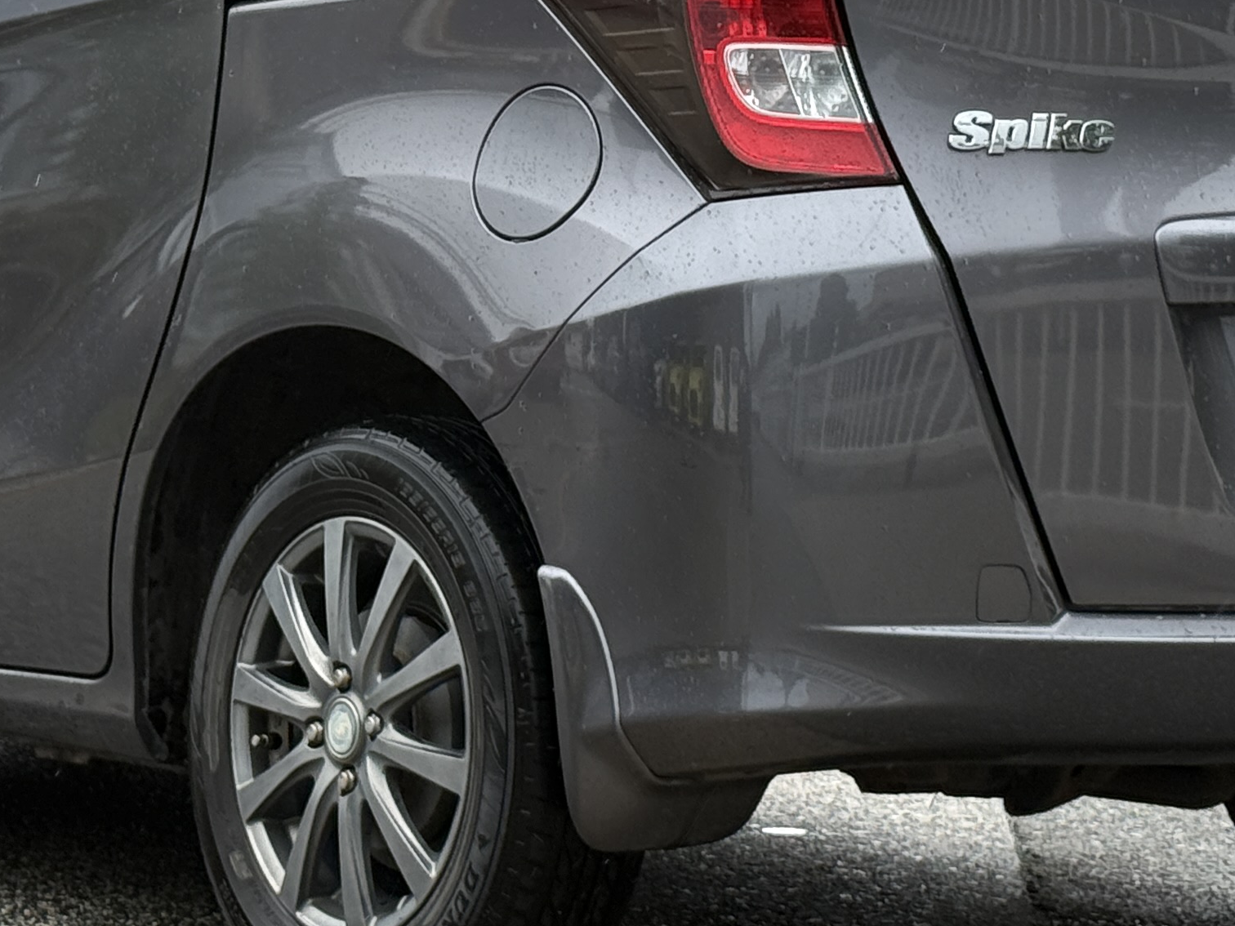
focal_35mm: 128
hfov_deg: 15.4
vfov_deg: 11.5
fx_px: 4567
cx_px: 530
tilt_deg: +0.2
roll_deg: +0.1
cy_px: 174
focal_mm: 6.76
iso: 80
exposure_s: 1/810
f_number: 1.78
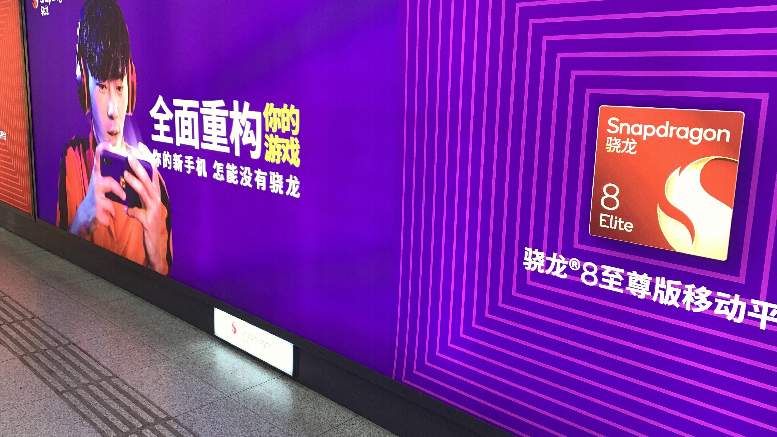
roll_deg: -1.7
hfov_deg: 64.3
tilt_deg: -8.9
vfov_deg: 38.9
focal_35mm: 30
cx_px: 411
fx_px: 618
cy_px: 200
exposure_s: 1/121
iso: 80
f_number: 1.8
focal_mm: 4.25
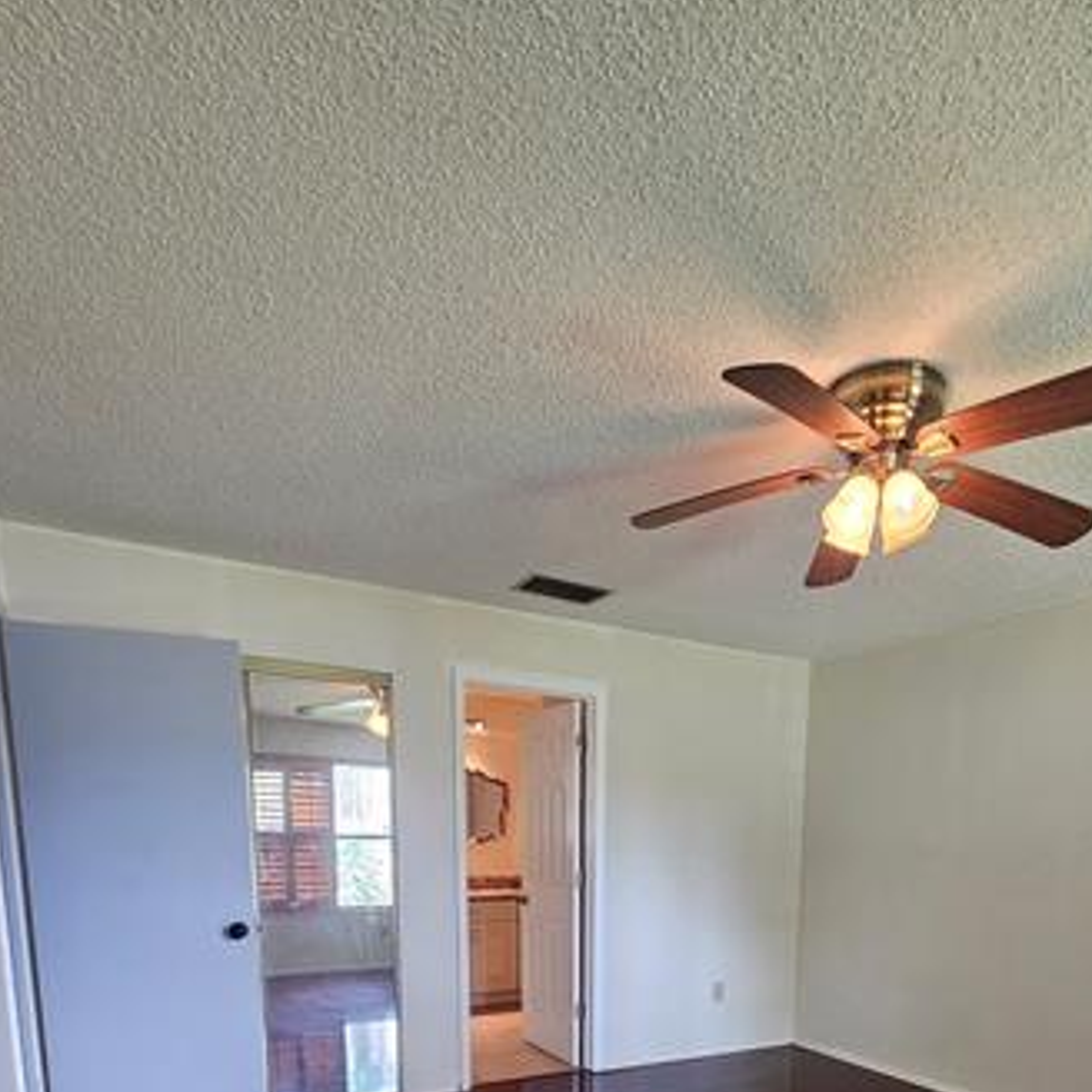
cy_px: 972
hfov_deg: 71.4
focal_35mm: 21
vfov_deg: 61.5
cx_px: 653
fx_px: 749
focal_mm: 2.2
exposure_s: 1/40
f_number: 2.2
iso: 320
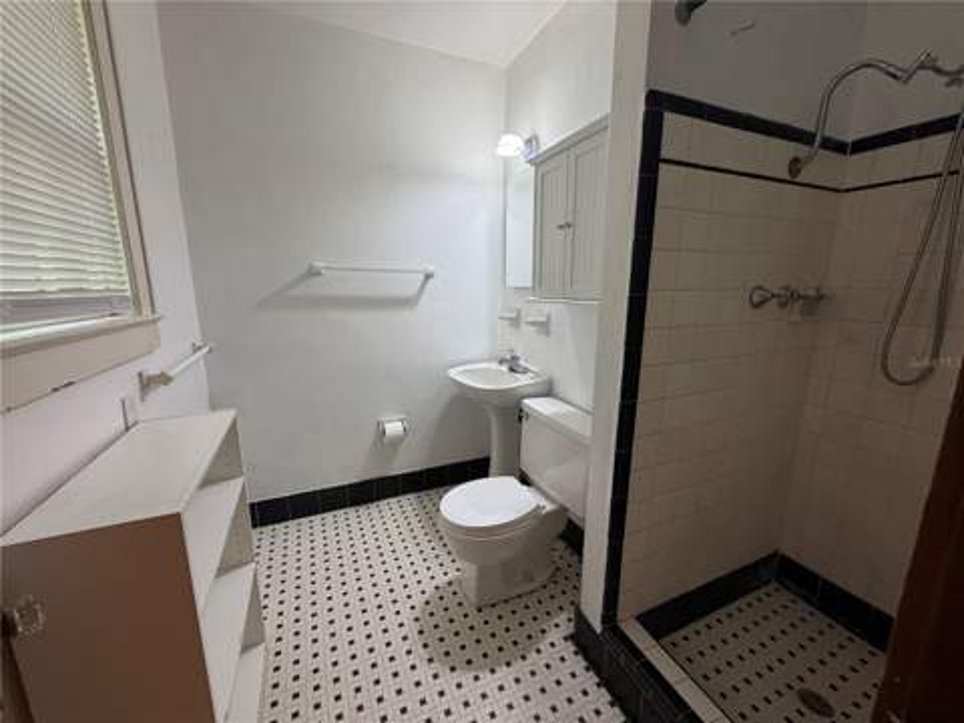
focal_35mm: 14
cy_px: 362
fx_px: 390
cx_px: 482
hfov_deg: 102.1
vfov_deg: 85.7
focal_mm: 2.22
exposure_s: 1/60
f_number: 2.2
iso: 320
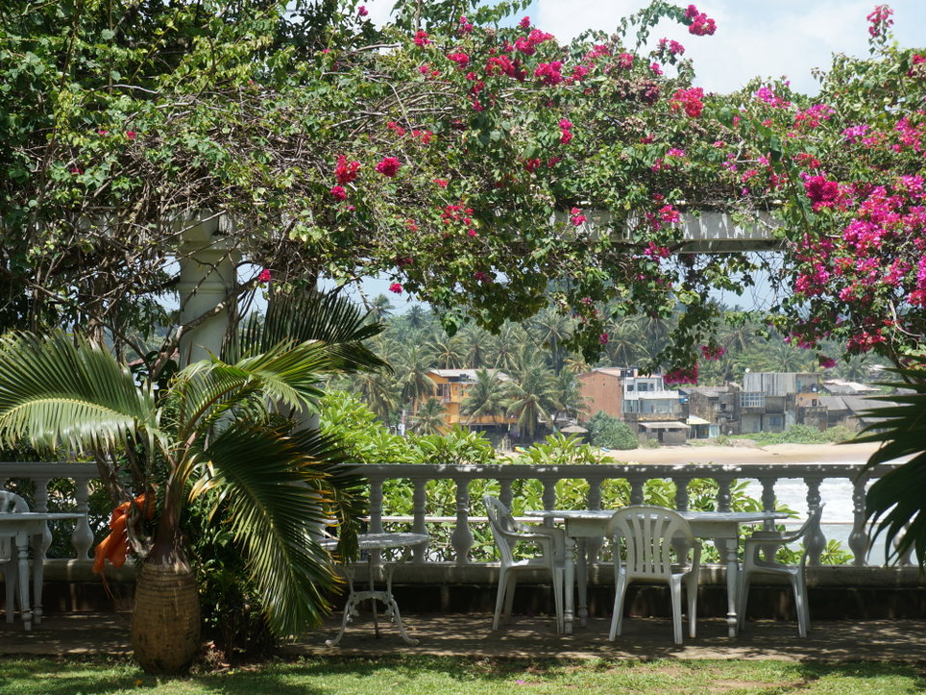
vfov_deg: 15.0
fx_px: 2638
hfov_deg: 19.9
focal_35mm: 99
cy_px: 375
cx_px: 400
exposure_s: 1/400
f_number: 8
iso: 200
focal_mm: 55
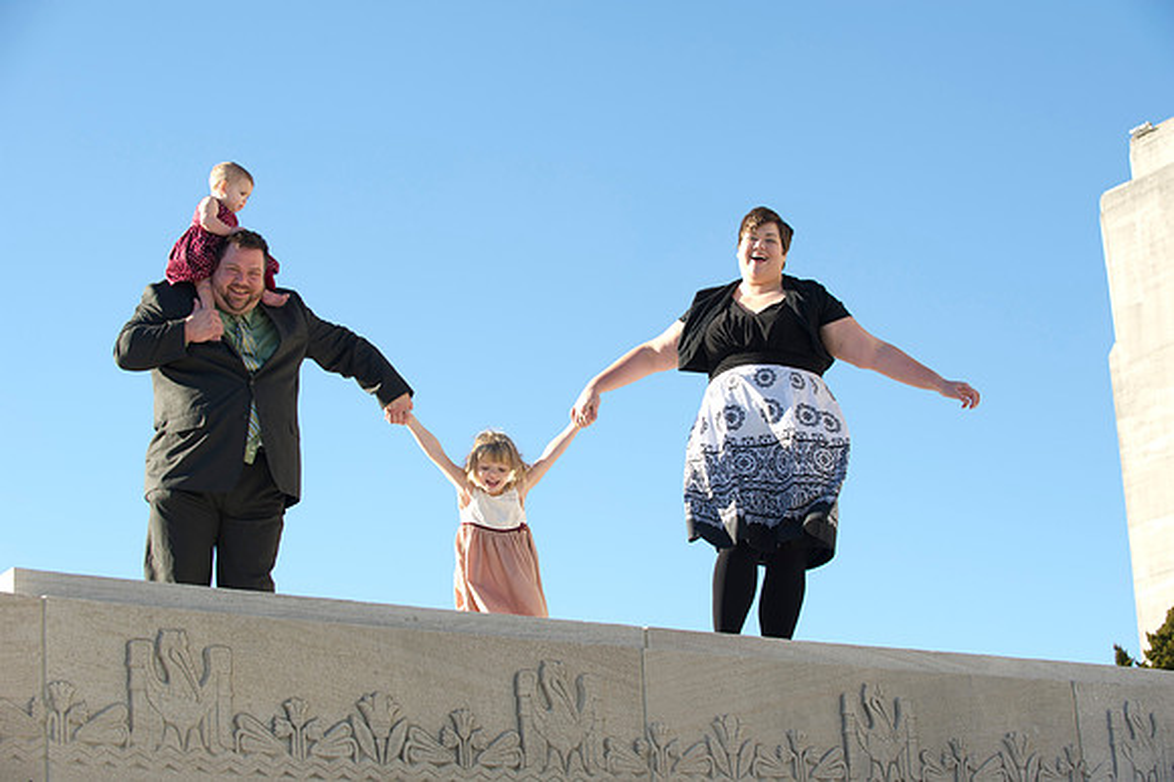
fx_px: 2281
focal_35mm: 70
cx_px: 587
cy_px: 391
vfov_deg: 19.4
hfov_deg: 28.9
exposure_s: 1/200
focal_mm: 70
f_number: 5
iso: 125
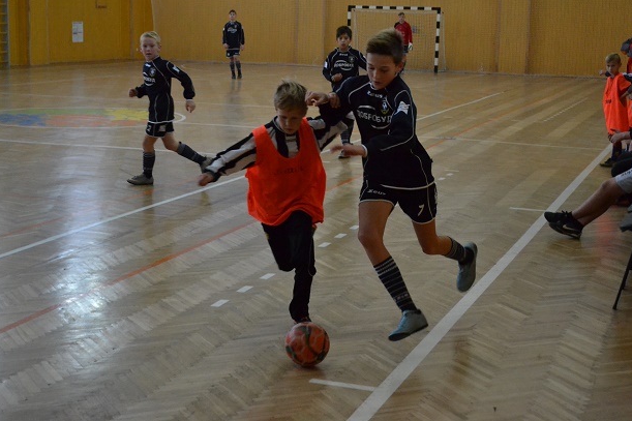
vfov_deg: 20.6
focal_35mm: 66
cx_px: 327
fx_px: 1158
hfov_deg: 30.5
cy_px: 202
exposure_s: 1/200
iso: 3200
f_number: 5.3
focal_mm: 42
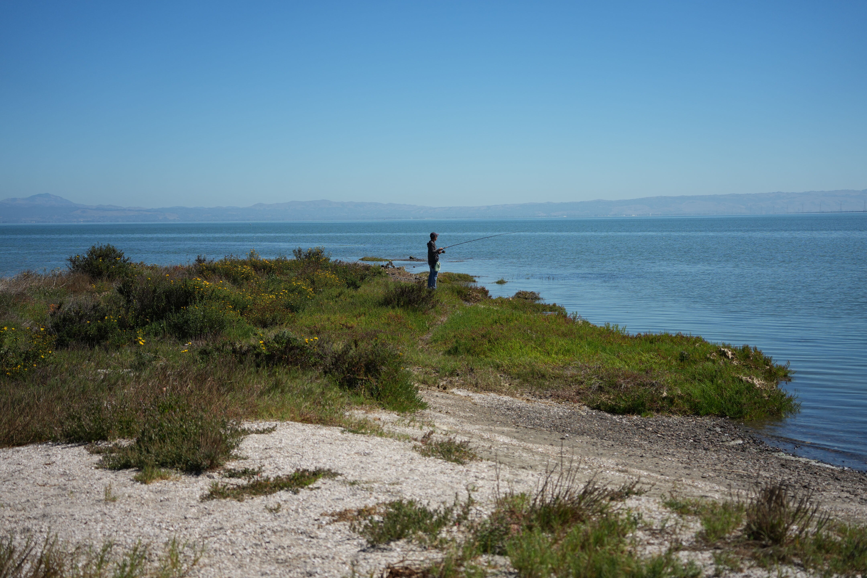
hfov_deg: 39.6
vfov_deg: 27.0
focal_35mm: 50
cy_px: 289
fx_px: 1204
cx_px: 434
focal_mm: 50
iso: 320
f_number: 4.5
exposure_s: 1/3200
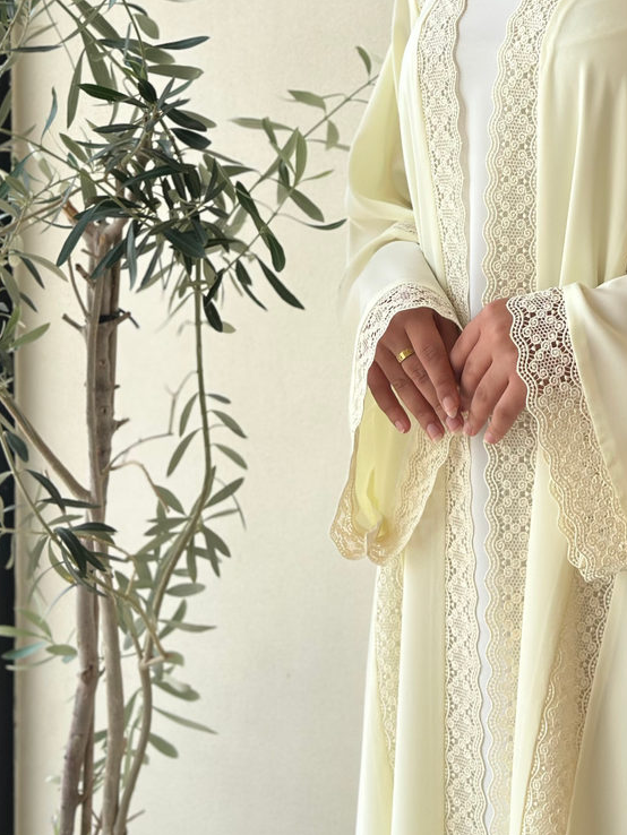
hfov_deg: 18.8
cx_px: 443
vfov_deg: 24.7
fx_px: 1883
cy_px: 198
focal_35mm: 78
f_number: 1.78
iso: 80
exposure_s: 1/1041
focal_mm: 6.86
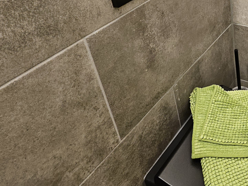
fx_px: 258
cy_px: 3
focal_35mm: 36
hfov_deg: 44.2
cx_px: 245
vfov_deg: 36.0
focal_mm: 1.74
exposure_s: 1/50
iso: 320
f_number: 2.2
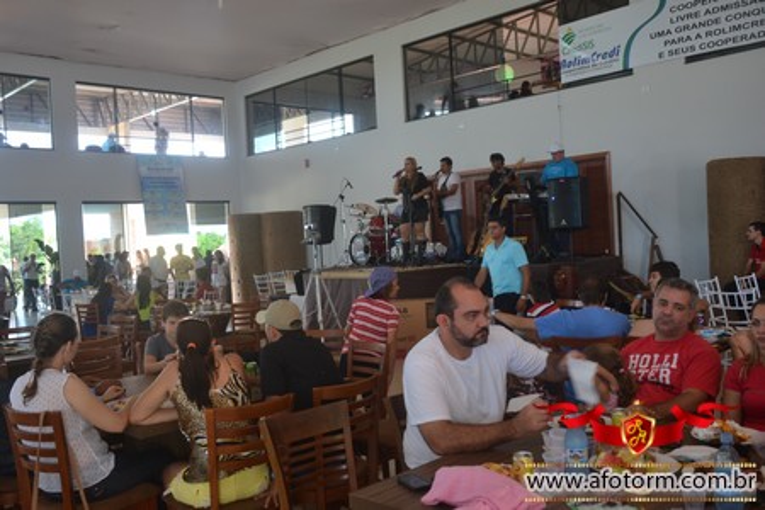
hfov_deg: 57.2
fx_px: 701
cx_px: 382
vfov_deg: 40.0
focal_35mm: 33
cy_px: 255
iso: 450
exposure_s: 1/60
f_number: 3.8
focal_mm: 22
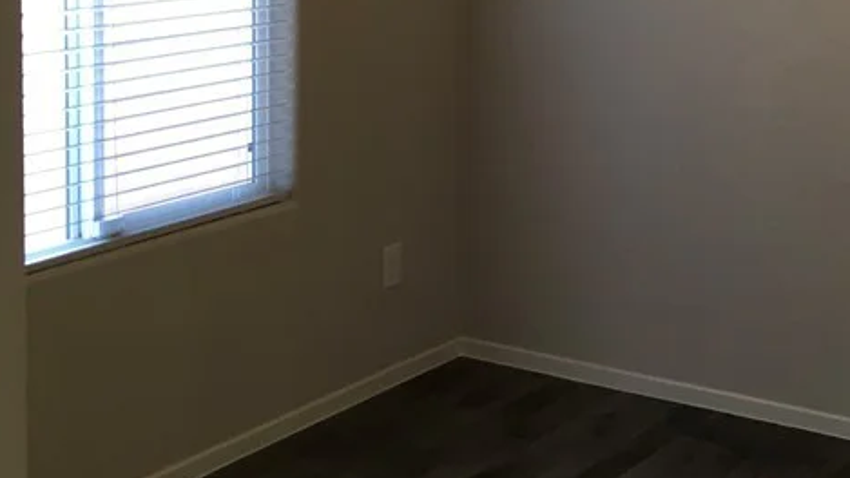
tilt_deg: -10.5
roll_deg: -3.4
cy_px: 5
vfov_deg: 17.1
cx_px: 705
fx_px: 1555
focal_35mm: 69
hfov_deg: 29.7
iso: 64
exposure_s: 1/30
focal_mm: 4.15
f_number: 2.2
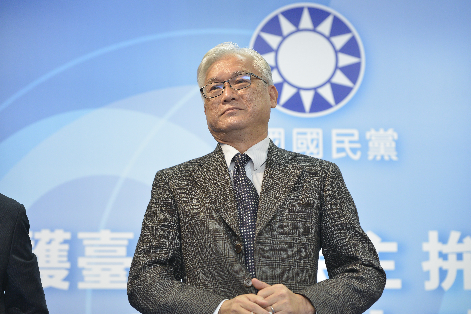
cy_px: 157
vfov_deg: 11.4
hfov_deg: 17.1
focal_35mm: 120
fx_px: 1570
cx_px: 236
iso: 800
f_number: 4
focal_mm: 120
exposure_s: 1/125
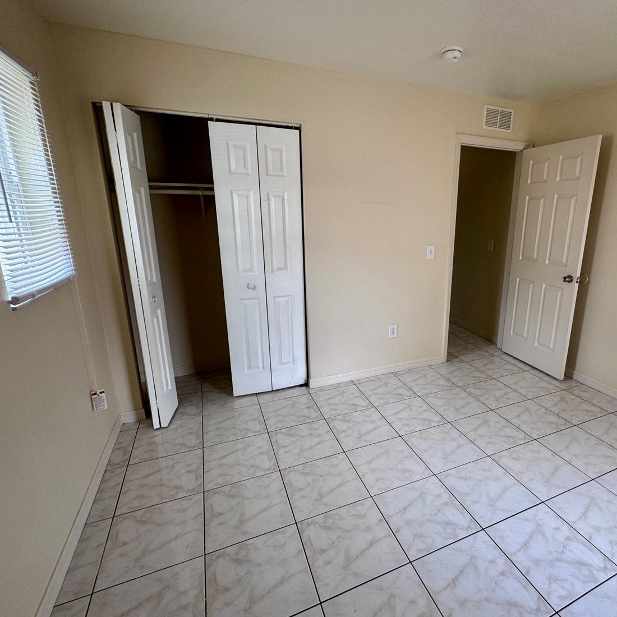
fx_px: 363
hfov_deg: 79.7
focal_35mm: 18
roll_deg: -1.5
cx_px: 372
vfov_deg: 80.7
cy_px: 307
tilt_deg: -13.7
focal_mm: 2.22
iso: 80
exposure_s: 1/99
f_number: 2.2
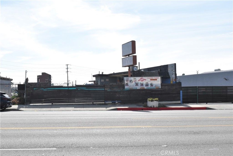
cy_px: 78
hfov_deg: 45.0
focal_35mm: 44
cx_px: 116
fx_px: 282
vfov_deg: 30.9
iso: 1600
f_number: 10
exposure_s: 1/4000
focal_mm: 29
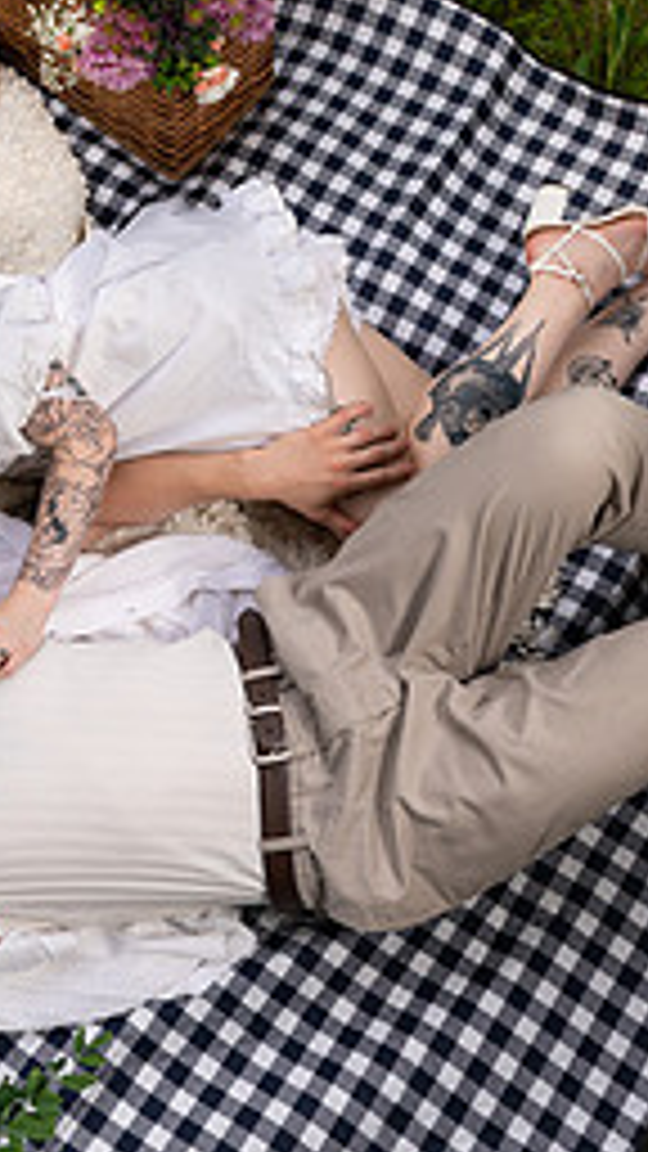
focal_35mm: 57
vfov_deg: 36.6
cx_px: 234
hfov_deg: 21.0
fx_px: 1741
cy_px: 511
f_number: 5.6
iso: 400
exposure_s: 1/200
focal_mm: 24
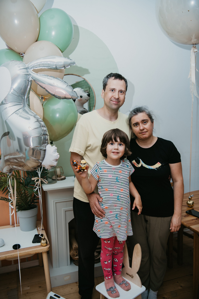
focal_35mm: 34
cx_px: 100
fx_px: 282
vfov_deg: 55.8
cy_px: 150
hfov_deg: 38.9
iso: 100
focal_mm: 34
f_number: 3.5
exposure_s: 1/160
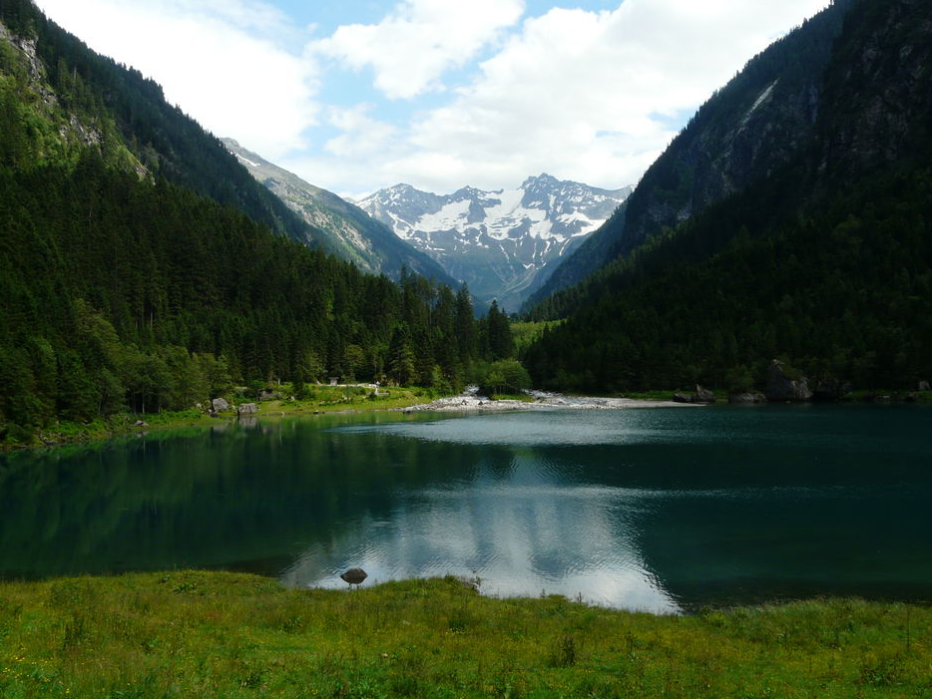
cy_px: 356
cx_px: 477
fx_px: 996
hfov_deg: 50.1
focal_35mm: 37
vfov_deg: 38.7
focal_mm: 5.9
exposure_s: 1/200
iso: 100
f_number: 5.6
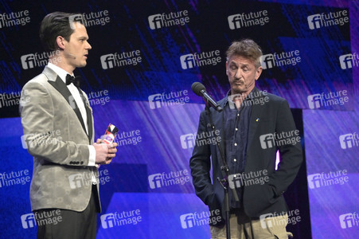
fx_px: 1445
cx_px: 180
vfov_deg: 9.4
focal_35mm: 145
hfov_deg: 14.2
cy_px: 120
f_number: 5.6
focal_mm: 145
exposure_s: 1/320
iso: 8000
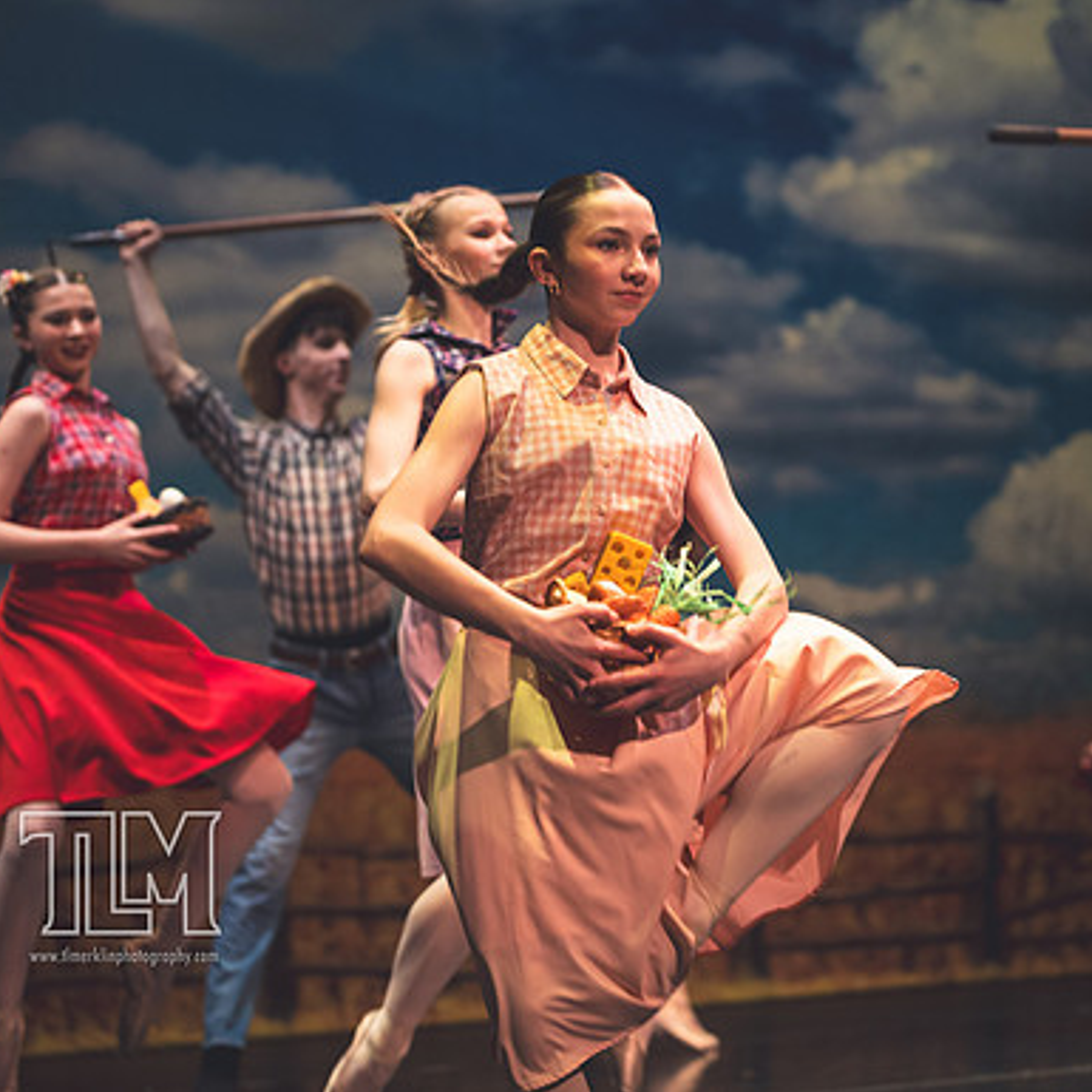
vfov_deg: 17.4
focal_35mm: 100
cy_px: 546
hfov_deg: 17.3
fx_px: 3569
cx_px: 737
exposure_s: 1/250
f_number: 2.8
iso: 1400
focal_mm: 78
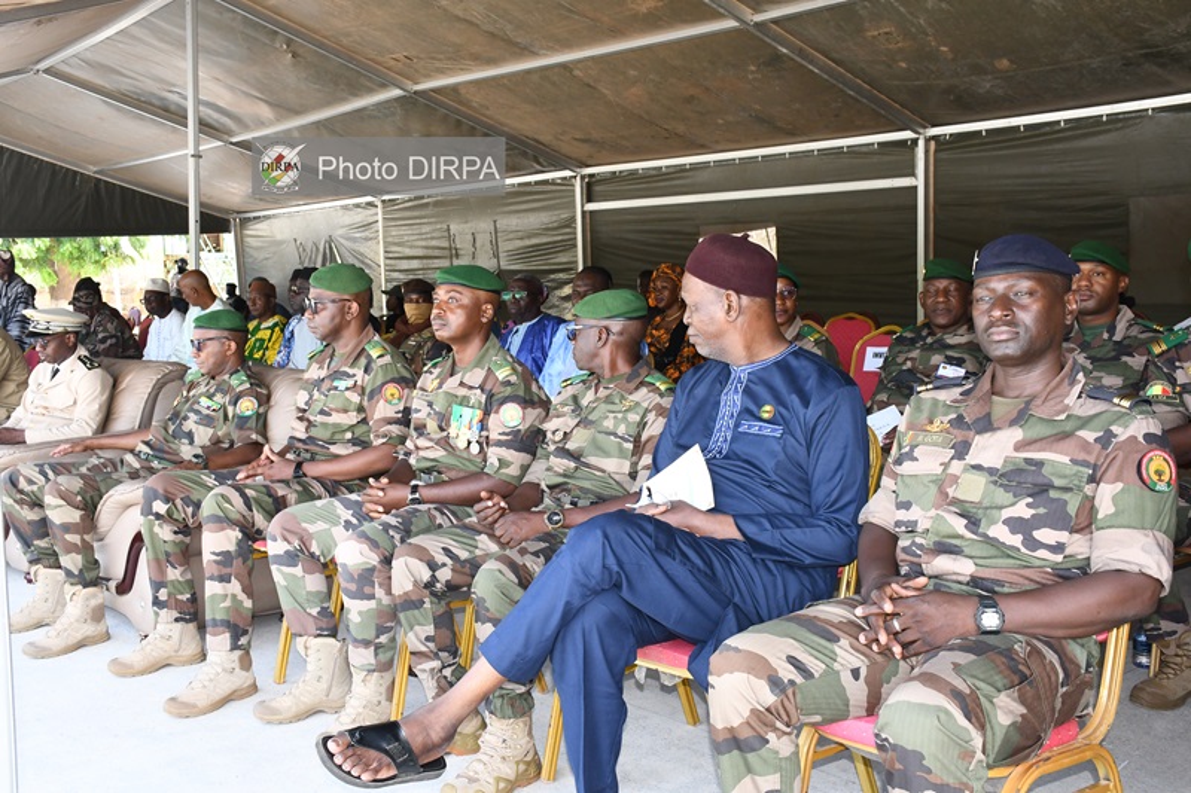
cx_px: 596
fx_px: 1290
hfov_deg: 49.6
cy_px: 396
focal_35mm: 39
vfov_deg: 34.2
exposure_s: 1/125
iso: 1000
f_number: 9
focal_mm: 26
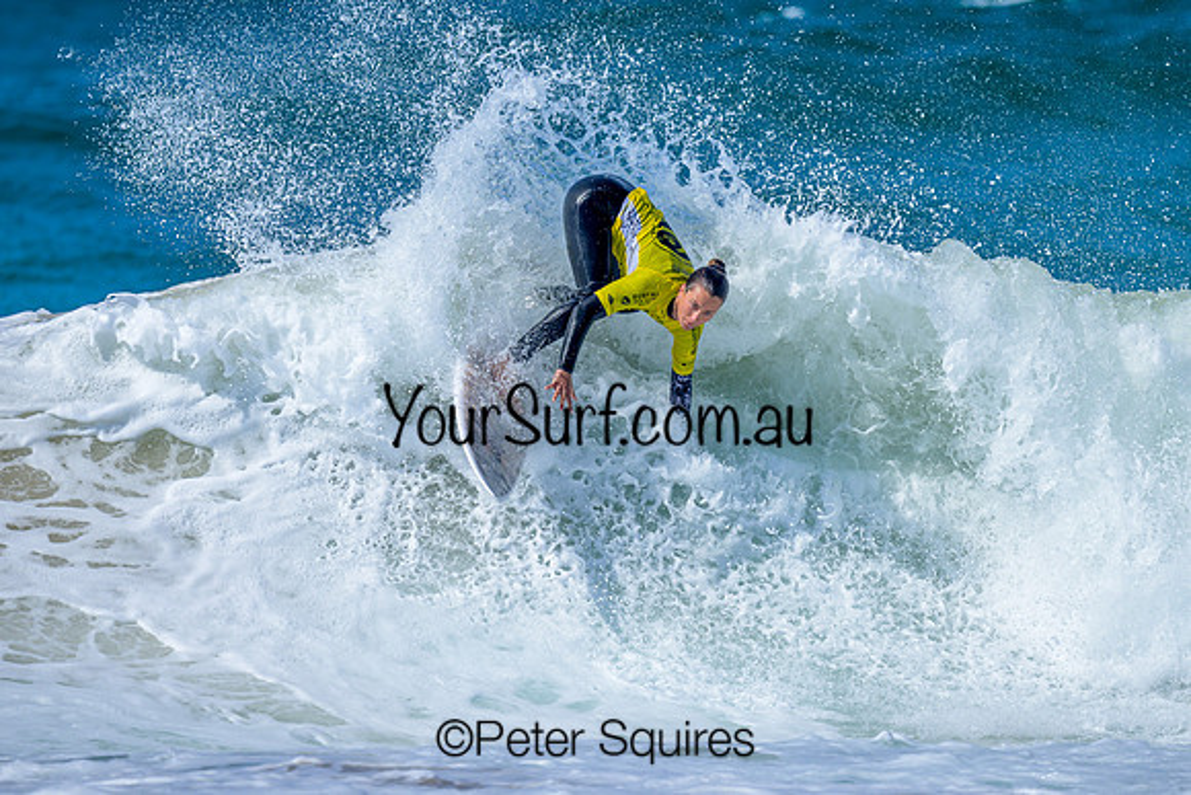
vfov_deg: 1.3
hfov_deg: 1.9
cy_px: 441
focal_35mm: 1098
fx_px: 36337
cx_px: 658
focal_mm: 800
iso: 160
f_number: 6.3
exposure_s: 1/2000
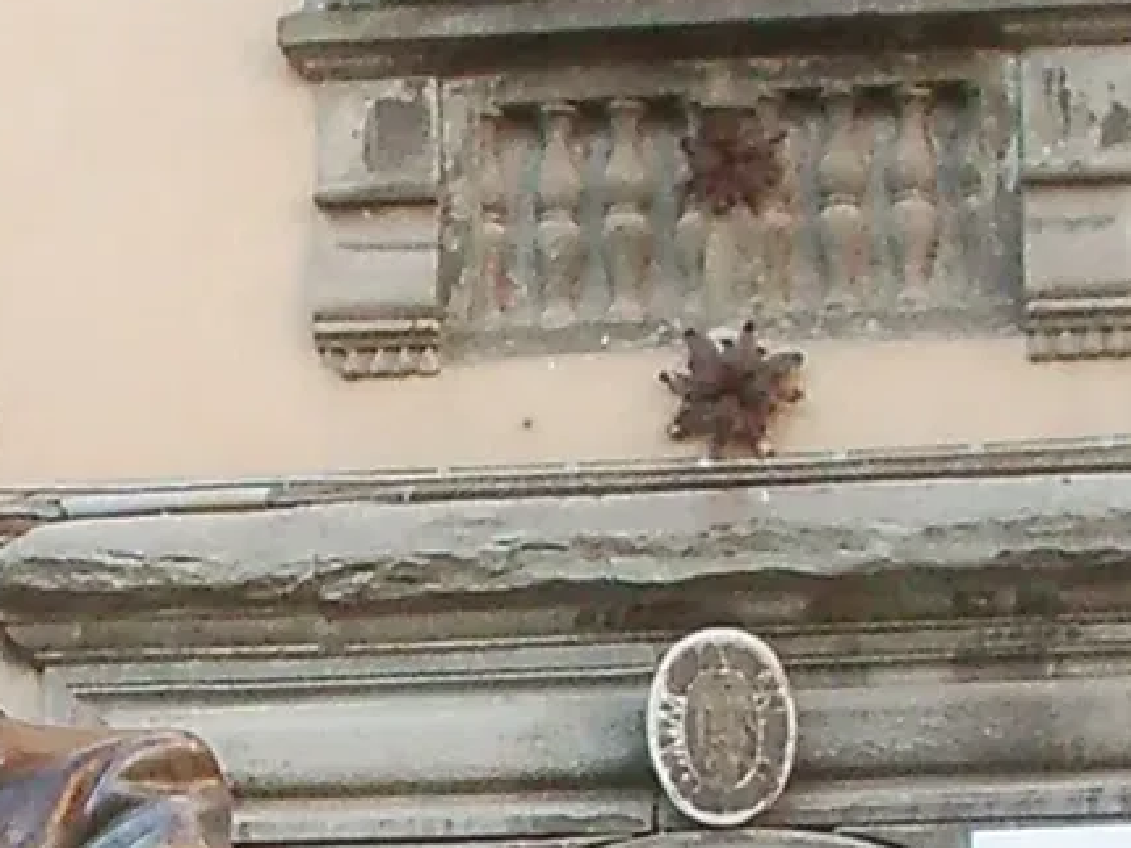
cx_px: -239
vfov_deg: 11.1
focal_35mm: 130
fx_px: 4246
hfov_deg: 14.7
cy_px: 1074
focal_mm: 5.8
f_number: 2.6
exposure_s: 1/100
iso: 200
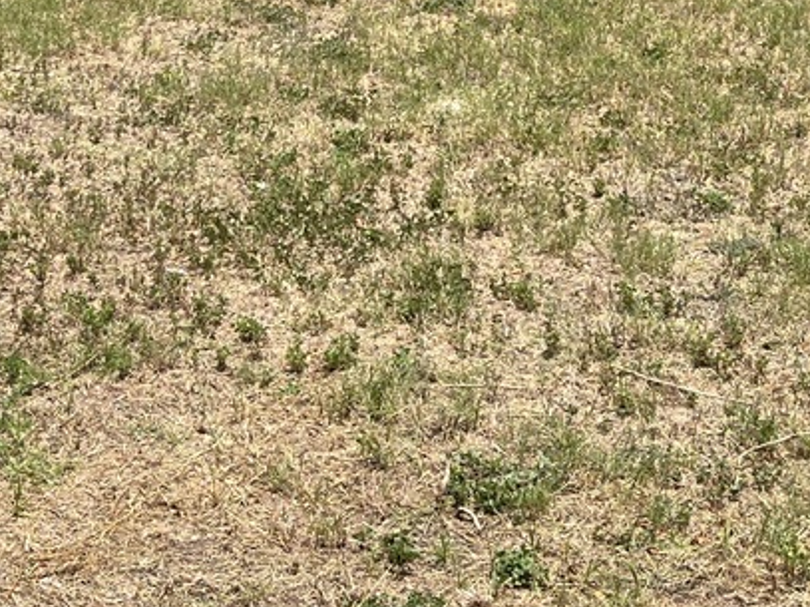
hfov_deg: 21.3
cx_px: 374
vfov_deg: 15.3
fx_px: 2152
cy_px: -191
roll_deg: -1.5
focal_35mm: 92
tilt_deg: -12.6
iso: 50
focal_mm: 5.1
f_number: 1.6
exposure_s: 1/2688
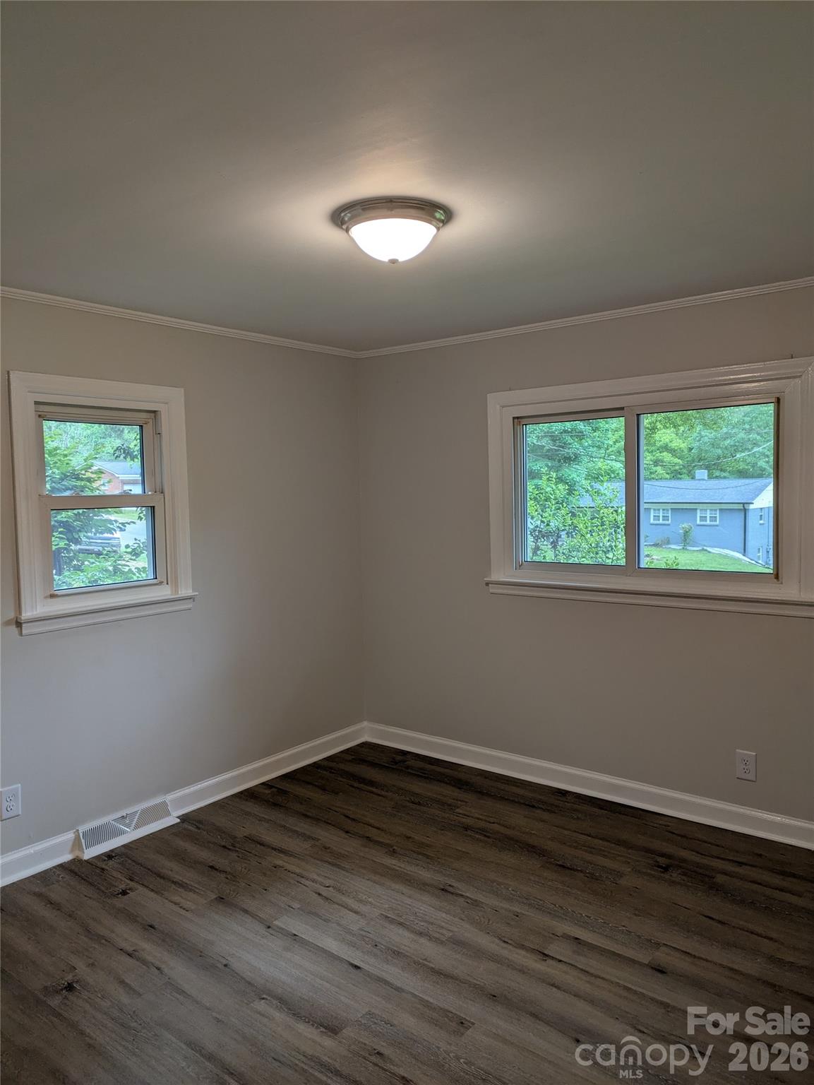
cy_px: 542
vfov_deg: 69.4
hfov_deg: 54.9
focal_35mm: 25
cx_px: 407
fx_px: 783
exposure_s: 1/120
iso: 74
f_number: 1.89
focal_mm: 5.43
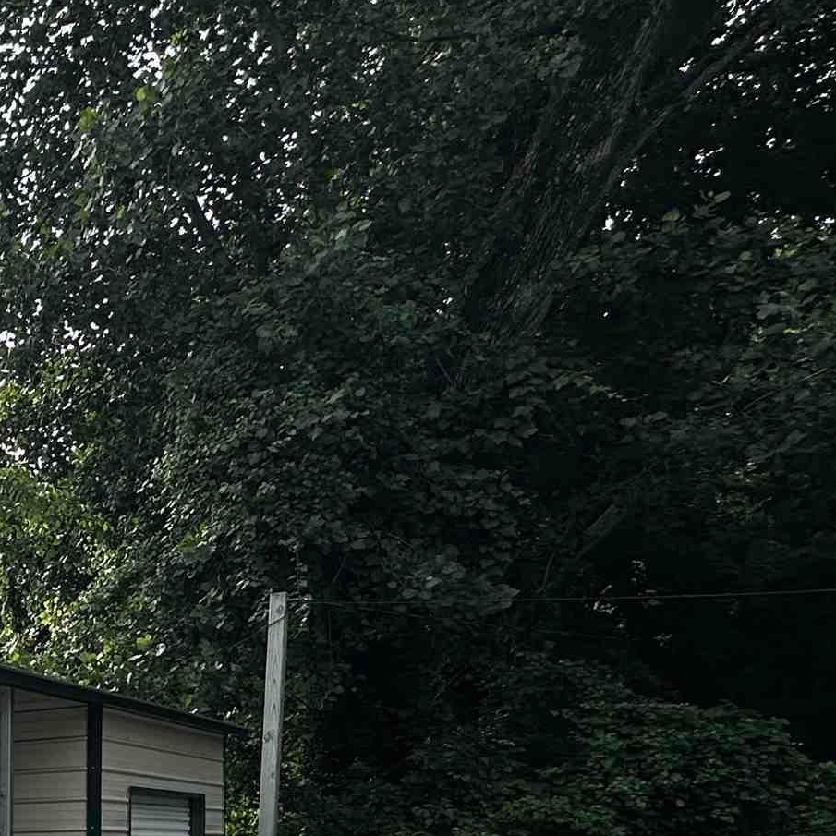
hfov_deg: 26.0
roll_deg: +0.4
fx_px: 1148
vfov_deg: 34.9
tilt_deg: -2.2
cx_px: -489
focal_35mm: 42
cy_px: 899
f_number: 2.2
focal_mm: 2.22
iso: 40
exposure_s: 1/619
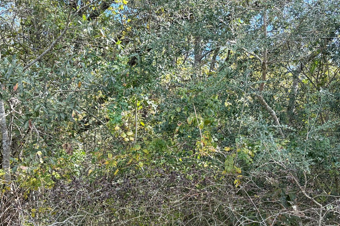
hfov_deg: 36.3
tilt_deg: -1.1
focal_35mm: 55
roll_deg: +1.3
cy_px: 215
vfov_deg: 23.8
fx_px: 519
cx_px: 171
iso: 50
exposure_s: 1/367
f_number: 1.6
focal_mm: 5.96
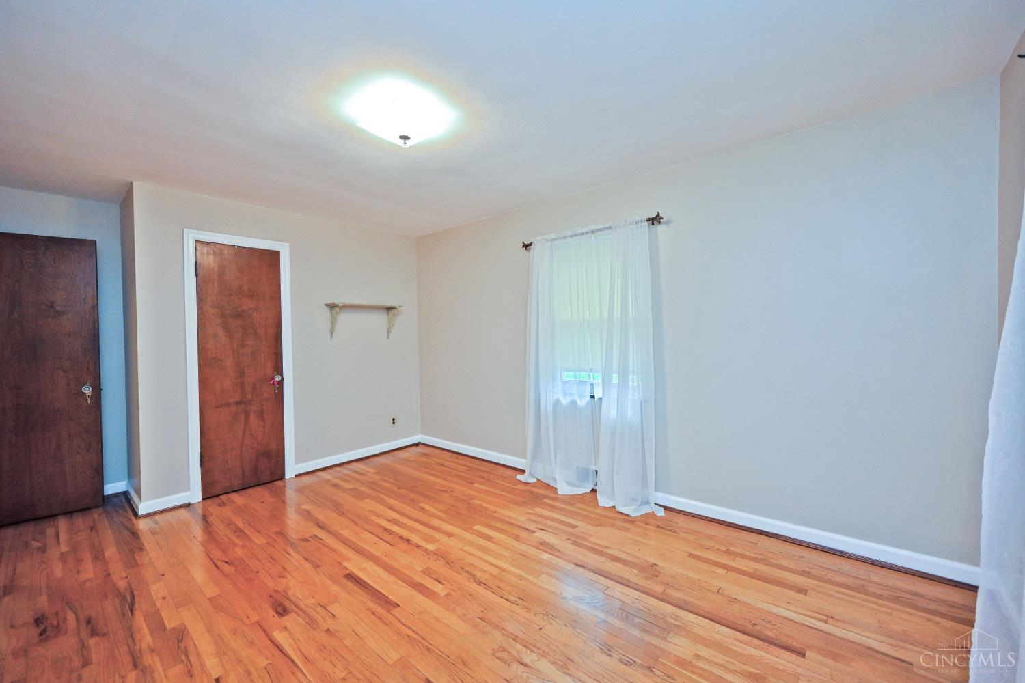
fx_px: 399
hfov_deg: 104.3
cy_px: 342
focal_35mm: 14
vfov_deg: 81.2
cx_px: 512
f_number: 4
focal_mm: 14
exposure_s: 1/60
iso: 560
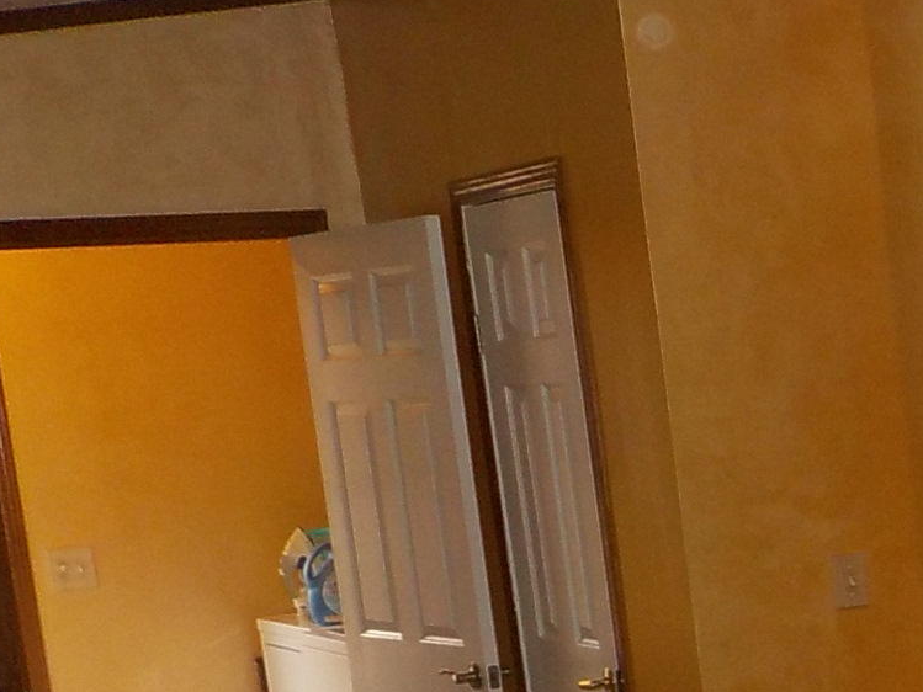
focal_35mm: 91
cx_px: 1368
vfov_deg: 15.7
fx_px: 2427
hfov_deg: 19.0
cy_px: 818
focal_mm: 4.1
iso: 200
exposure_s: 1/30
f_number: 3.3
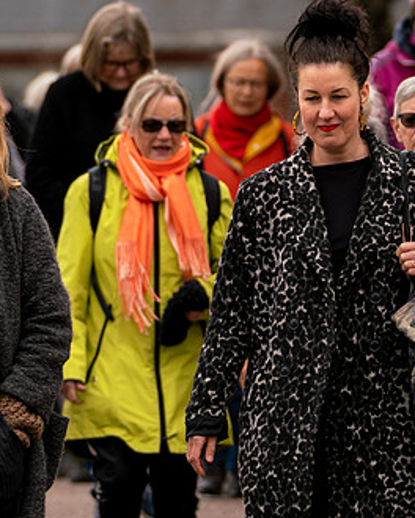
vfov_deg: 3.7
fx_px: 8045
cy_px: 245
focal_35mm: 524
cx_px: 120
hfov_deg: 3.0
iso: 200
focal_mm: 147
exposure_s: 1/1000
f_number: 2.8
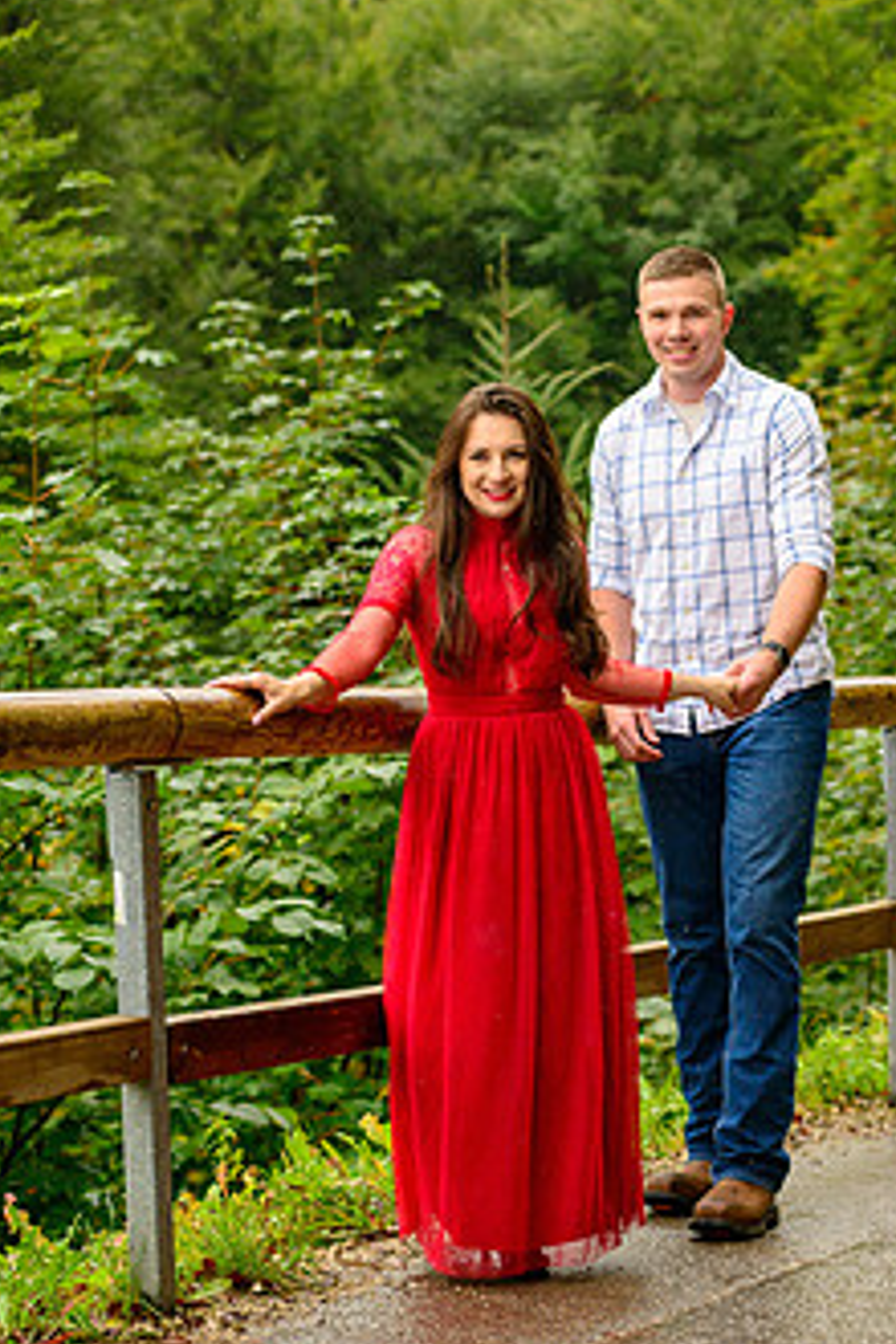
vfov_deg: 18.8
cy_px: 692
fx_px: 4069
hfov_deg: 12.6
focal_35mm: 109
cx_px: 525
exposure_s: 1/1000
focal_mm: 80
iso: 800
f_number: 4.5
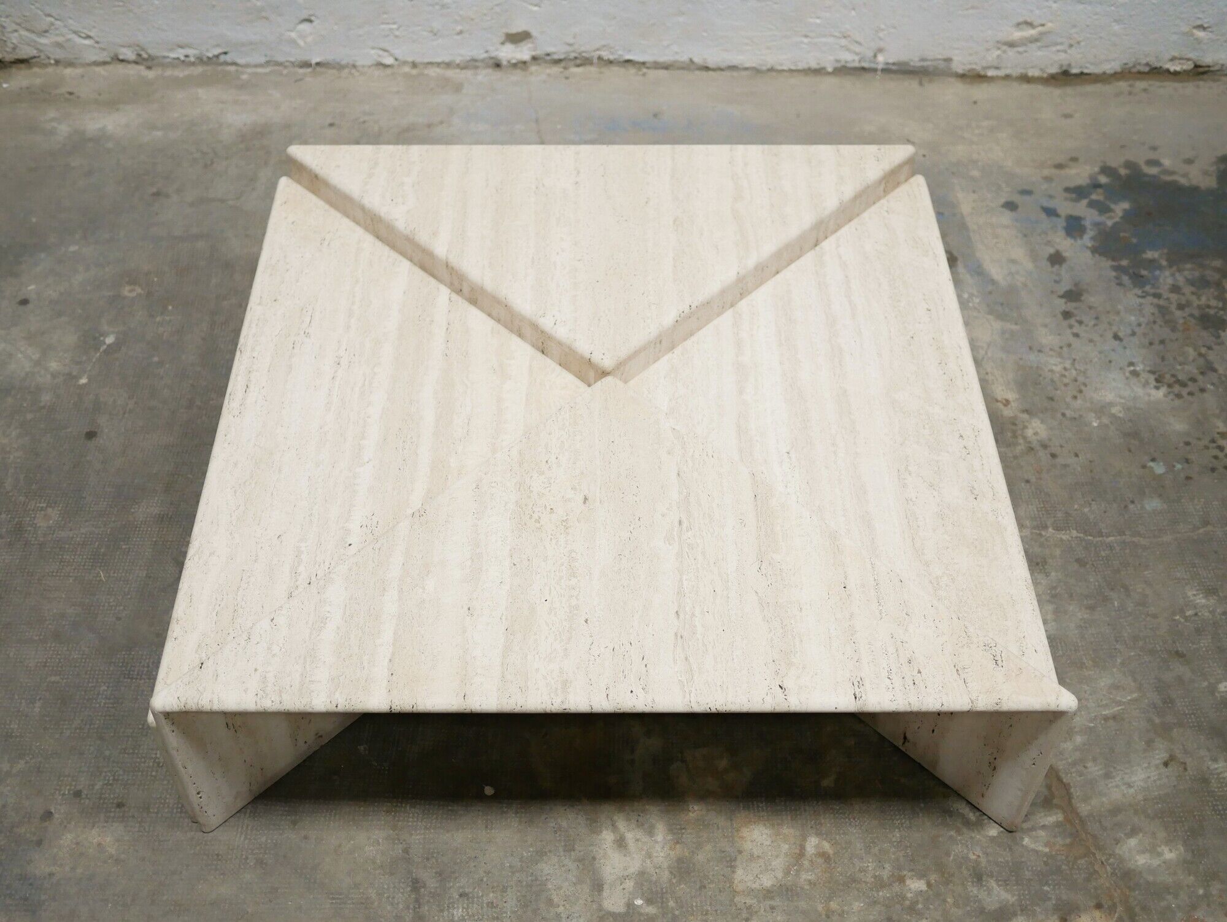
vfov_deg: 36.0
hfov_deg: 46.8
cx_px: 614
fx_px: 1419
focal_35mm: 40
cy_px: 461
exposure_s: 1/60
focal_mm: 20
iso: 800
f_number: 1.7
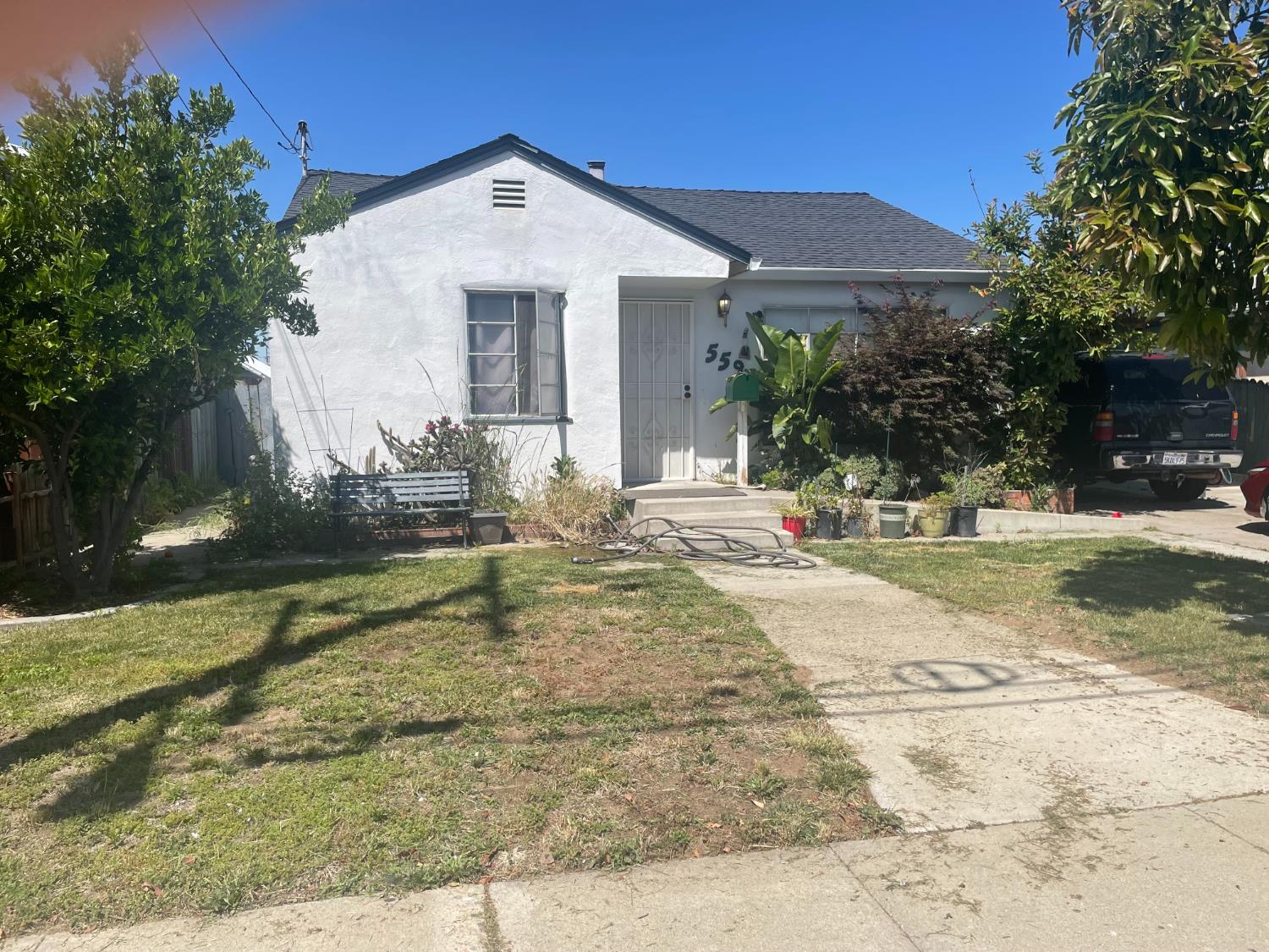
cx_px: 634
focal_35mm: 26
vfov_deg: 53.1
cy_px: 476
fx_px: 953
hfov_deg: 67.3
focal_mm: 4.2
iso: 32
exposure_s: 1/4651
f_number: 1.6
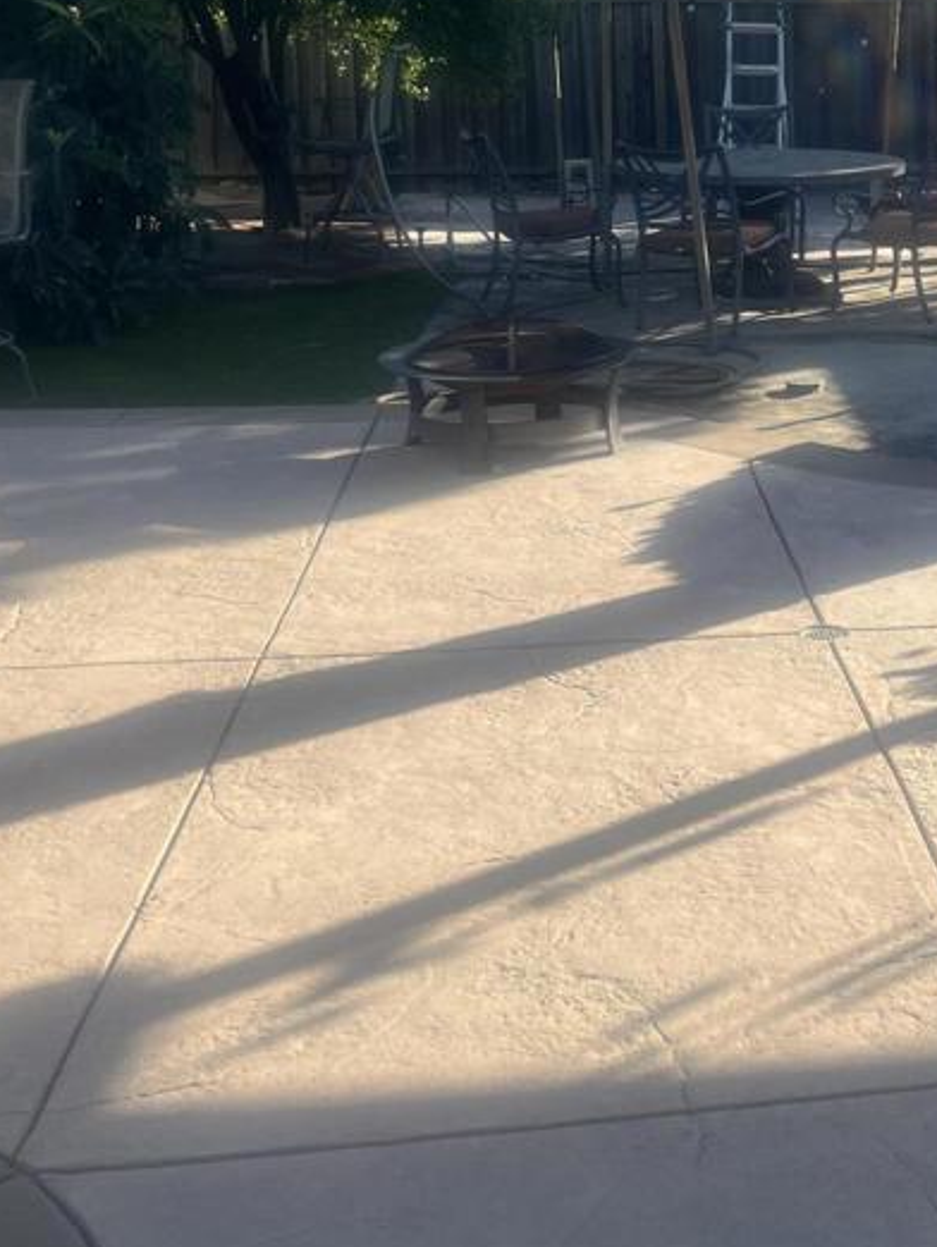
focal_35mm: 51
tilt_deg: -8.8
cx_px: 851
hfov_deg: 27.5
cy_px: 308
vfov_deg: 36.6
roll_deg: +0.7
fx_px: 1839
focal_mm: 5.7
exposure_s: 1/1575
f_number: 1.5
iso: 50
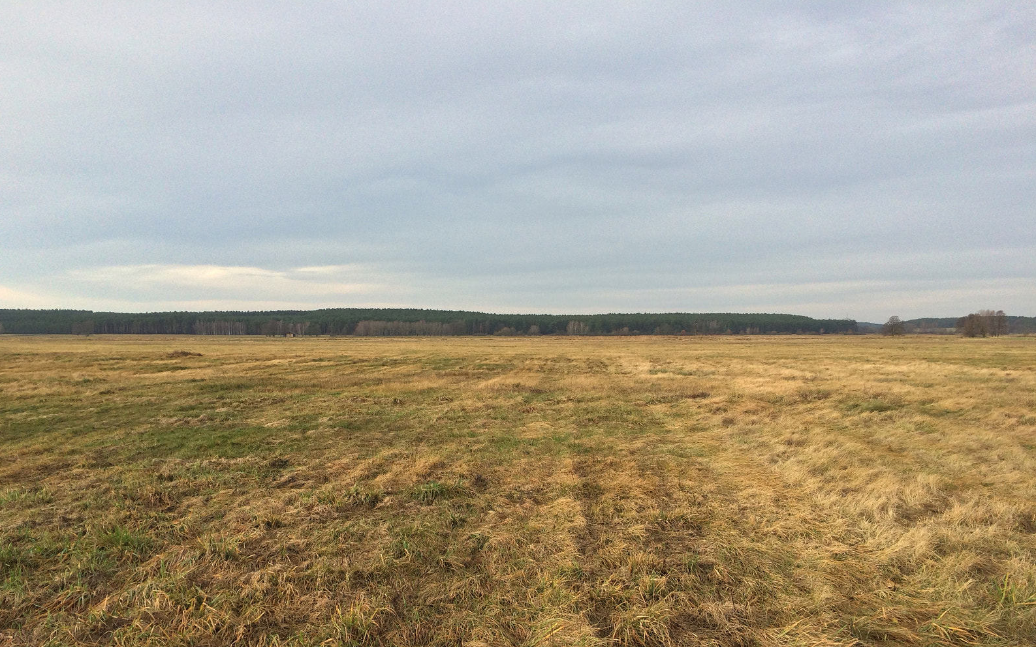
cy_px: 388
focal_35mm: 31
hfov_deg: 61.2
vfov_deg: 40.4
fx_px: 875
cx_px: 520
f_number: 2.2
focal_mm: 4.15
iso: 32
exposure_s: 1/456
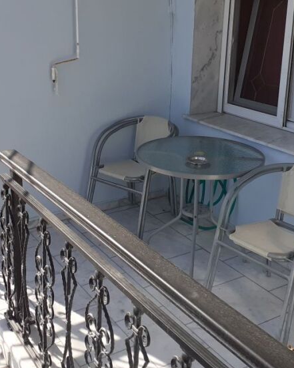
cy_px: 128
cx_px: 143
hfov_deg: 30.8
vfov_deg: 37.7
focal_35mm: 49
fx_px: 533
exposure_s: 1/1135
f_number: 1.9
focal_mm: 3.6
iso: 40
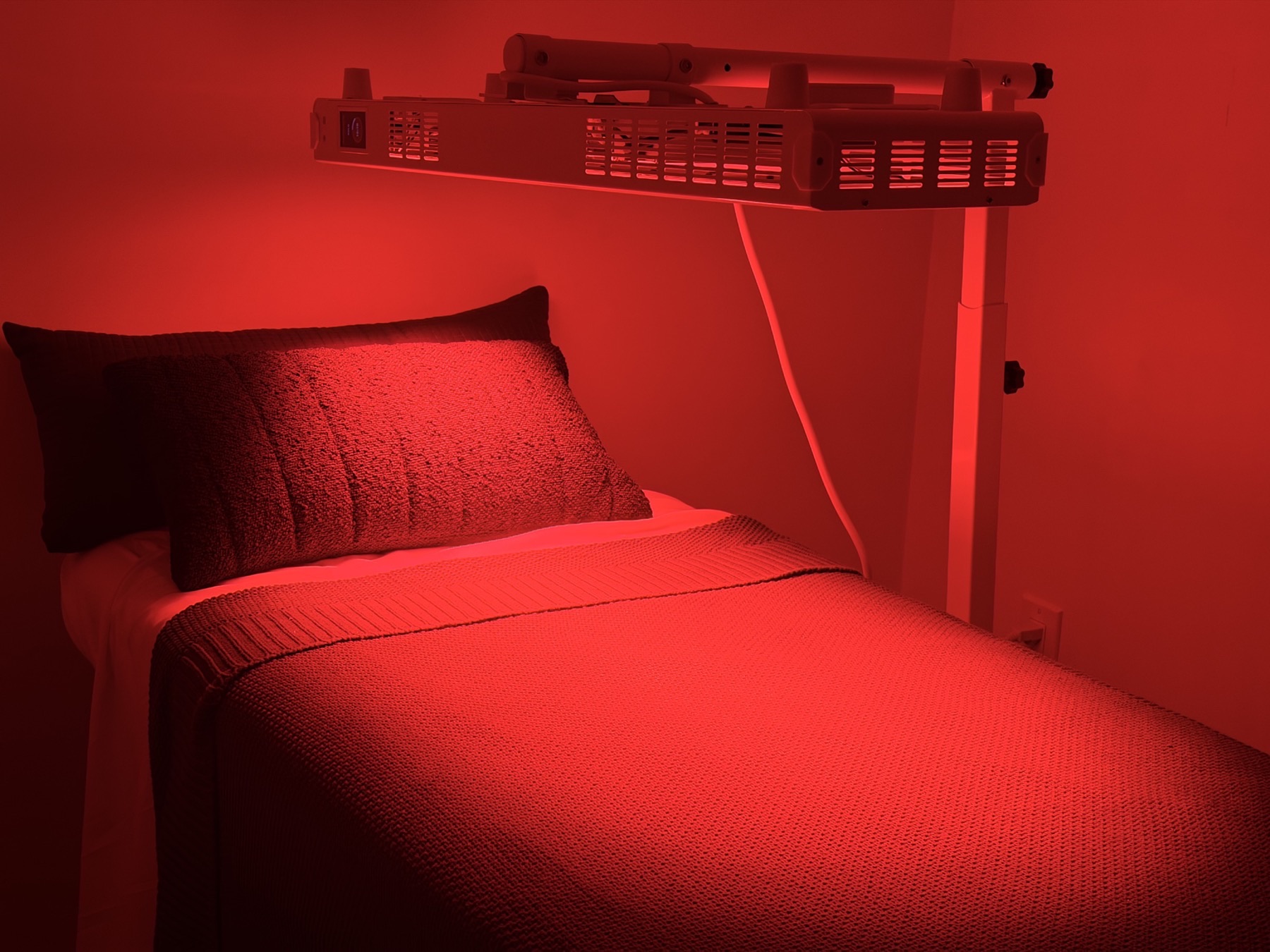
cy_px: 476
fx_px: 1761
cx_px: 635
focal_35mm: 48
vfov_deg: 30.3
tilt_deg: -14.9
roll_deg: -2.4
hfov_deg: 39.7
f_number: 1.78
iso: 64
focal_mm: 6.76
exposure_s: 1/256
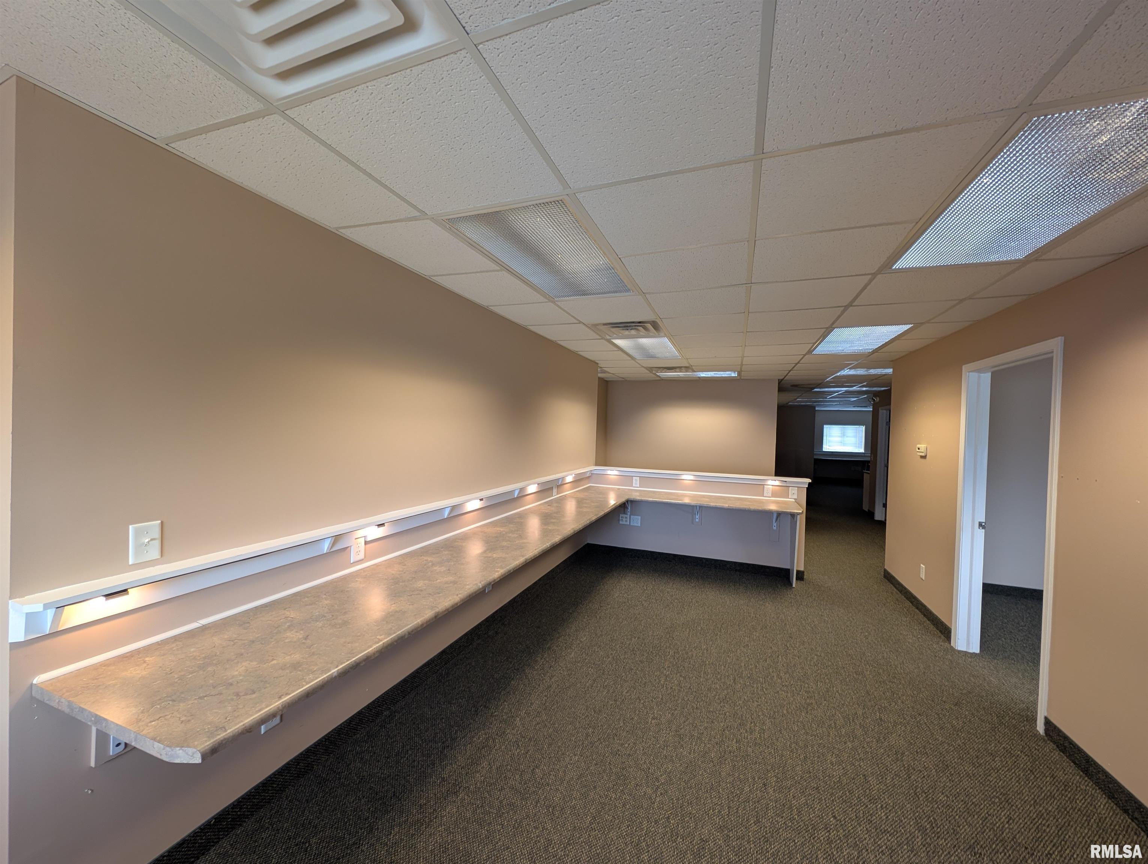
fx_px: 399
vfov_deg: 94.6
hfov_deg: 110.5
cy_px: 432
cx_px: 574
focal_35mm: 12
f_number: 1.95
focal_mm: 2.23
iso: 39
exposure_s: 1/30
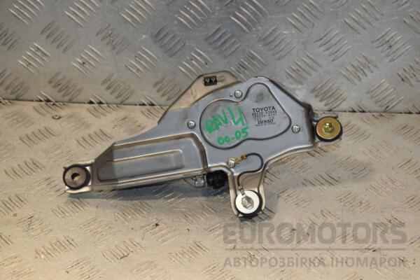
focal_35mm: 87
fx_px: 1015
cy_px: 140
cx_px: 210
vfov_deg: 15.7
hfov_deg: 23.4
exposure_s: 1/200
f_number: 8
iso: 800
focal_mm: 58
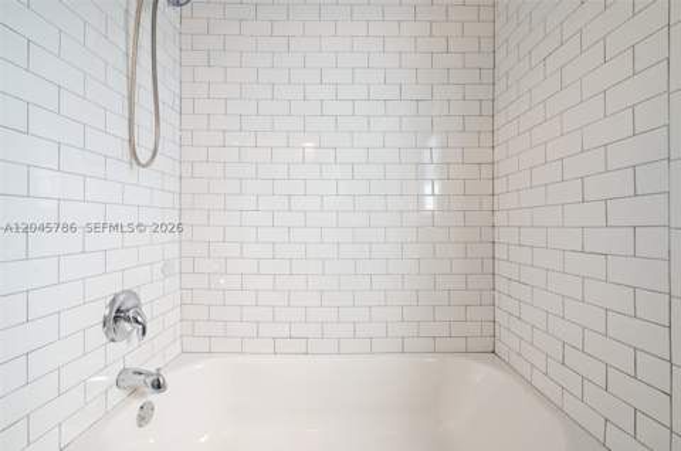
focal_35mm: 14
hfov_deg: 104.4
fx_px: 264
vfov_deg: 81.0
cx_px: 340
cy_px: 226
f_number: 8
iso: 200
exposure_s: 1/6
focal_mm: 14
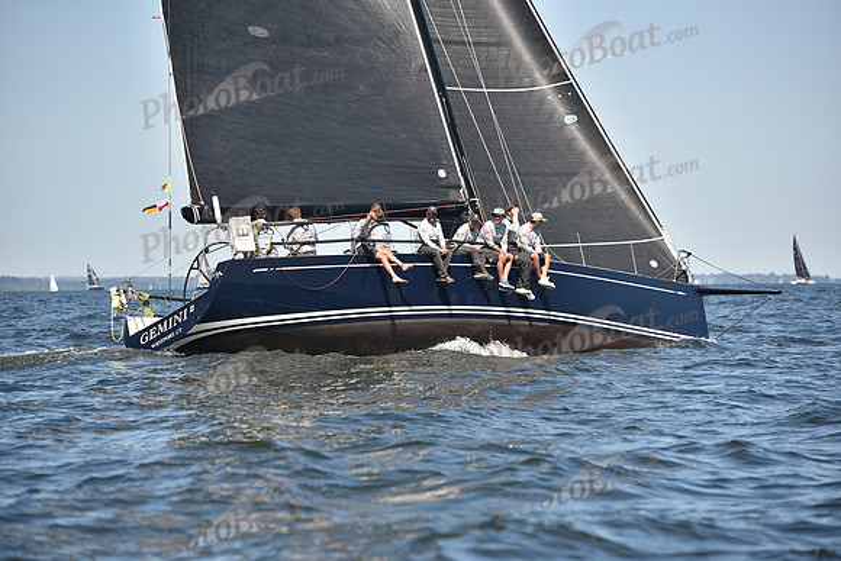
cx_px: 420
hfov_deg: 13.2
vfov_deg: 8.9
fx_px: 3622
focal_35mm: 155
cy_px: 280
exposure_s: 1/800
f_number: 4.5
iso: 250
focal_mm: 155
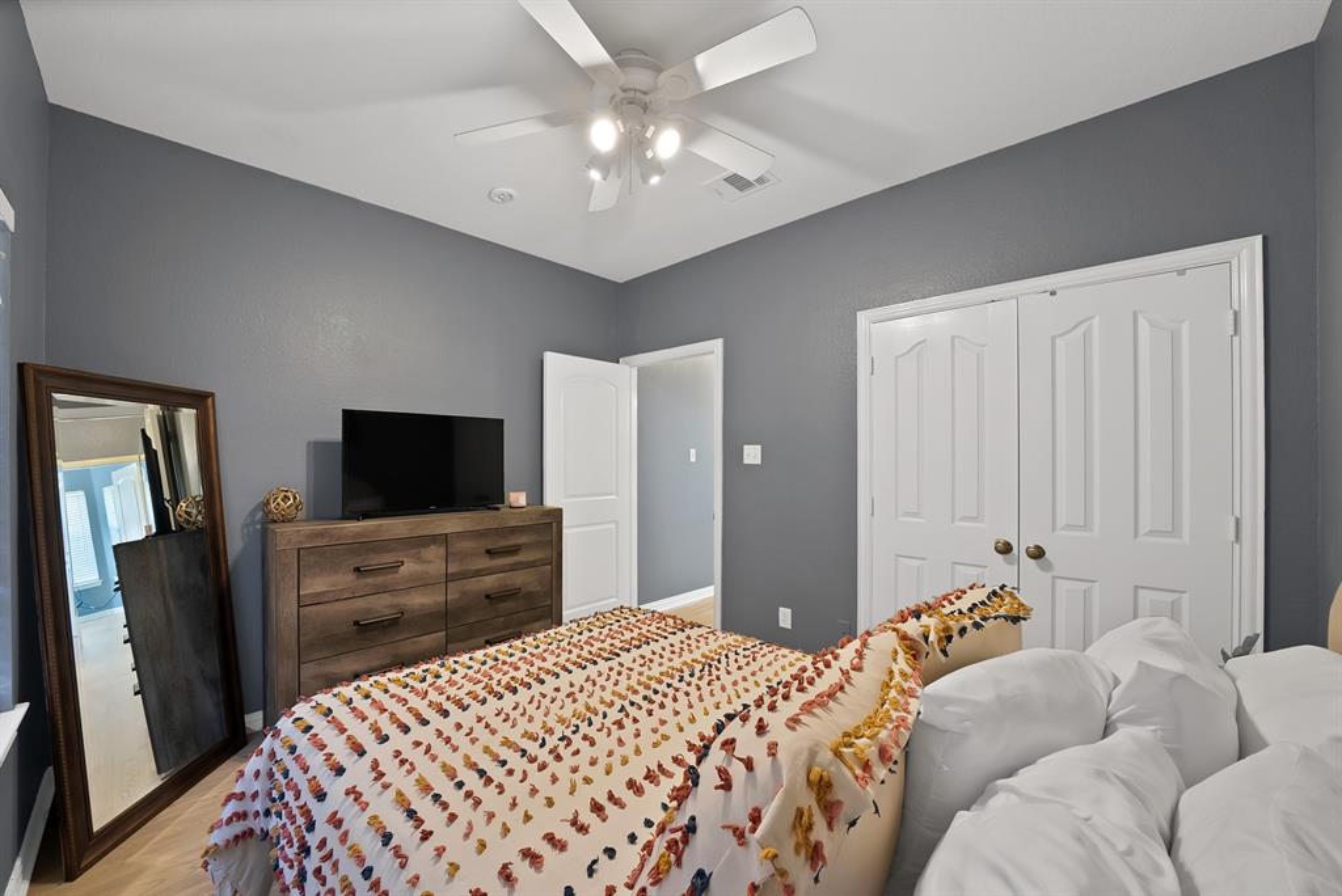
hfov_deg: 112.6
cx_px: 671
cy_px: 448
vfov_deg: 90.1
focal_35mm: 12
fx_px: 448
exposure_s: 1.3
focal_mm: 12
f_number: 9
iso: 640
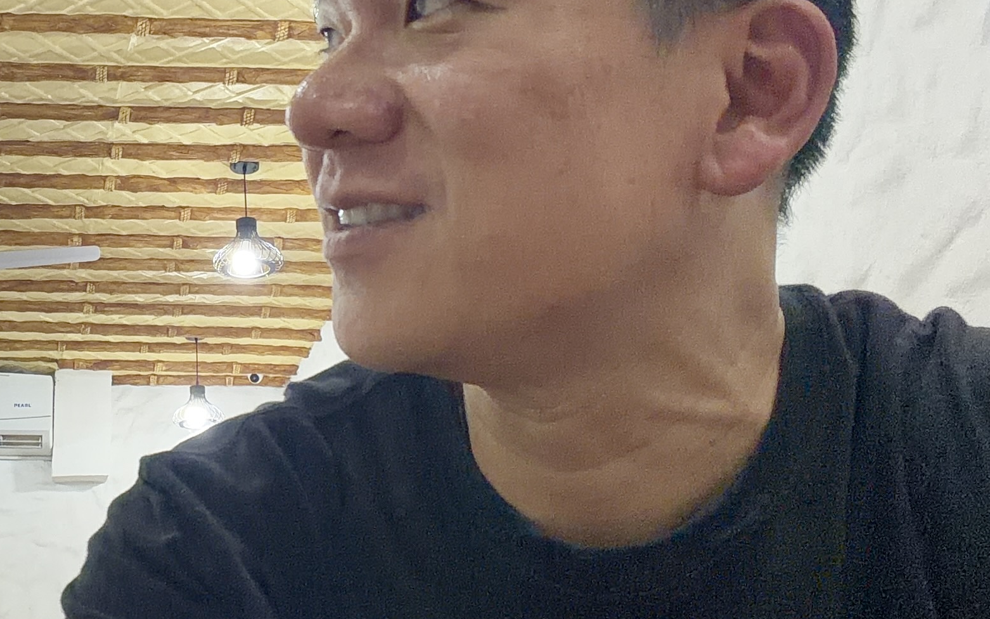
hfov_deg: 36.6
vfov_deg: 24.8
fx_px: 1403
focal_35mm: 52
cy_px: 240
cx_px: 108
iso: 250
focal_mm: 2.71
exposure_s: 1/50
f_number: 1.9
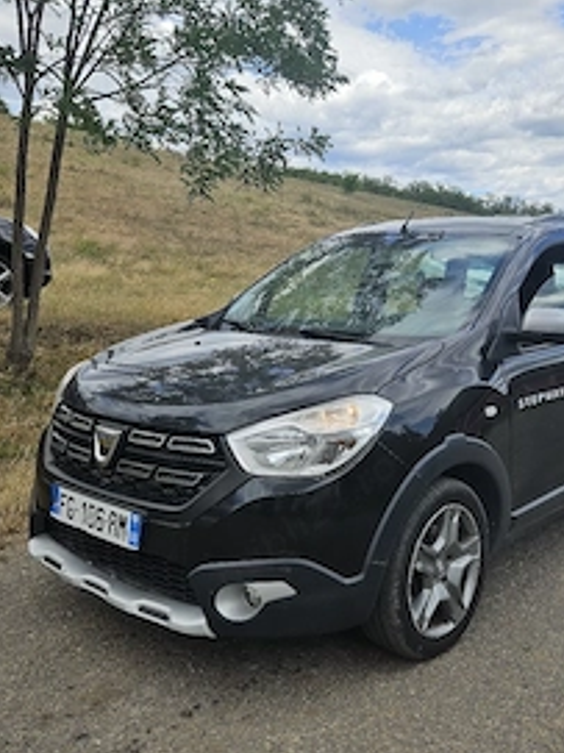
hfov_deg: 41.4
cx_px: 361
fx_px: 739
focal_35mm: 34
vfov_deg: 53.9
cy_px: 339
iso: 25
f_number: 1.8
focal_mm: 5.4
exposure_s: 1/1667
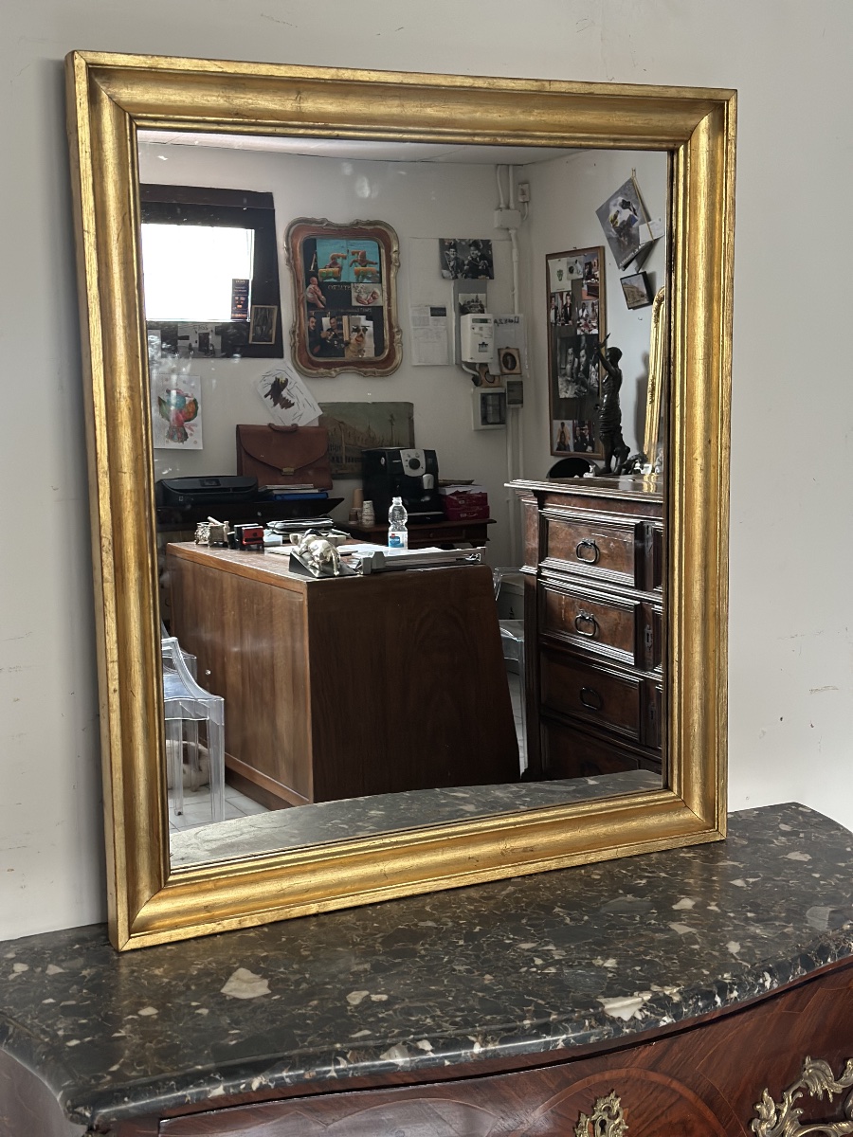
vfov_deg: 39.7
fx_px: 1577
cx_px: 426
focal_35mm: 48
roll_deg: +0.5
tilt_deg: -9.1
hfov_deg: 30.3
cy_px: 568
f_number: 1.78
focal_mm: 6.86
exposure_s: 1/50
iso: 400
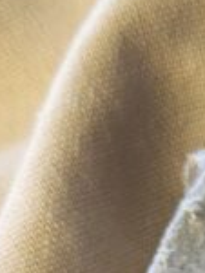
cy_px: 410
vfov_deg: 15.0
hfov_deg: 11.0
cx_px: 408
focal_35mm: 122
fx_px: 965
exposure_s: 1/100
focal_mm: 5.4
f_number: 1.8
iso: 160
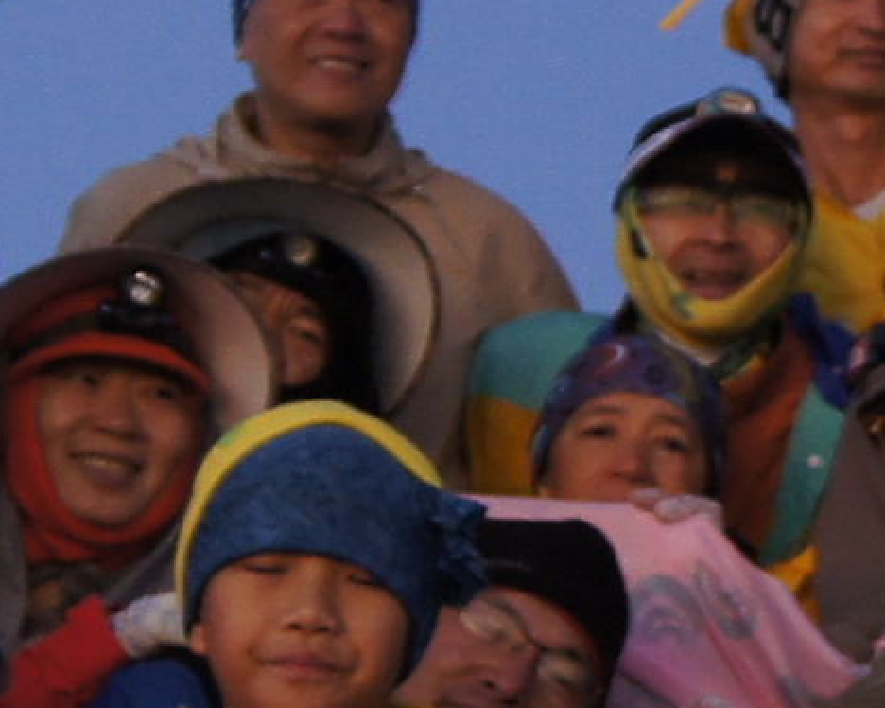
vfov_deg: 7.7
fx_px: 5263
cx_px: 1093
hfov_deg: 9.5
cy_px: 327
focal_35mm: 201
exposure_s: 1/40
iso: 500
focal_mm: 20
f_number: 3.5
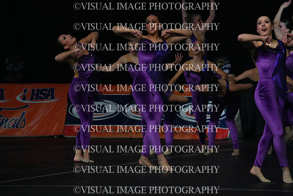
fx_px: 2117
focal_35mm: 260
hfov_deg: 7.9
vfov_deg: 5.3
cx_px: 146
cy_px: 98
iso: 12800
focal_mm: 260
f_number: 5.6
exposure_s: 1/1000
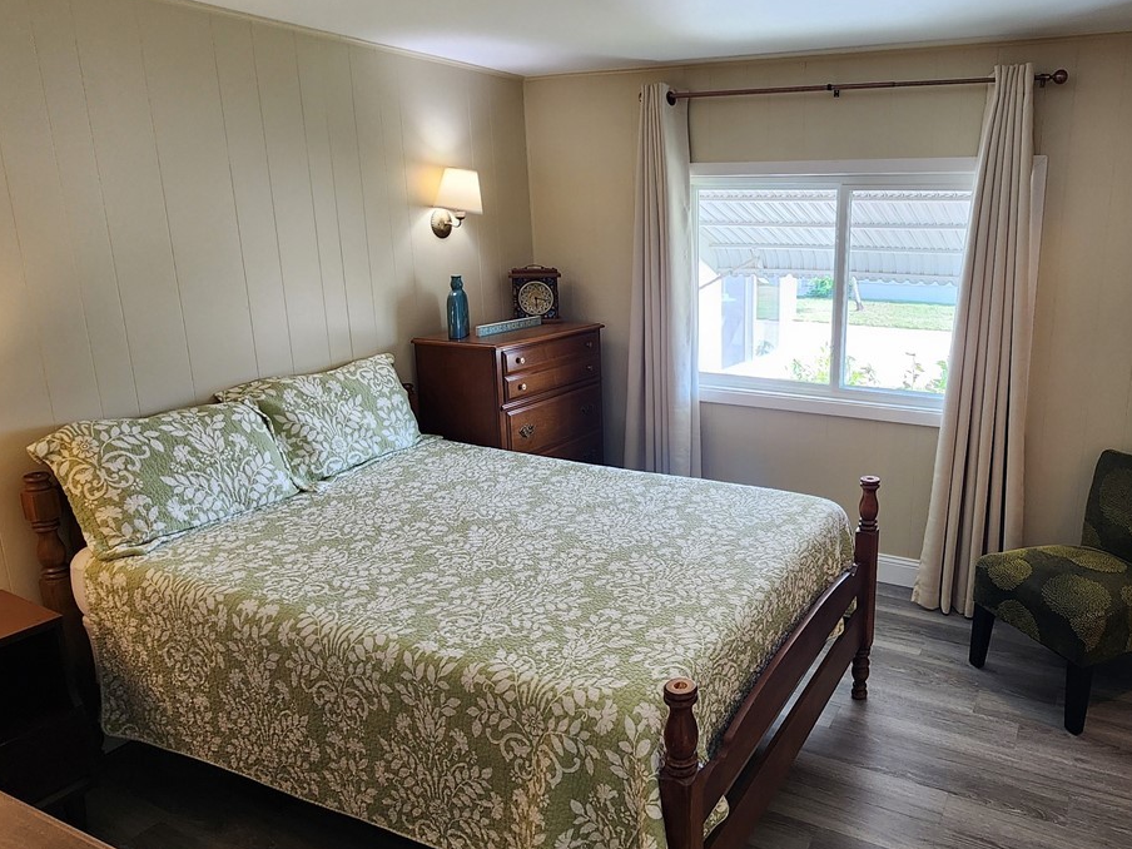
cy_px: 416
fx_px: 752
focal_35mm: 23
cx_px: 729
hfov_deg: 72.3
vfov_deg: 58.9
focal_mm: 2.2
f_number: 2.2
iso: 125
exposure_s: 1/60
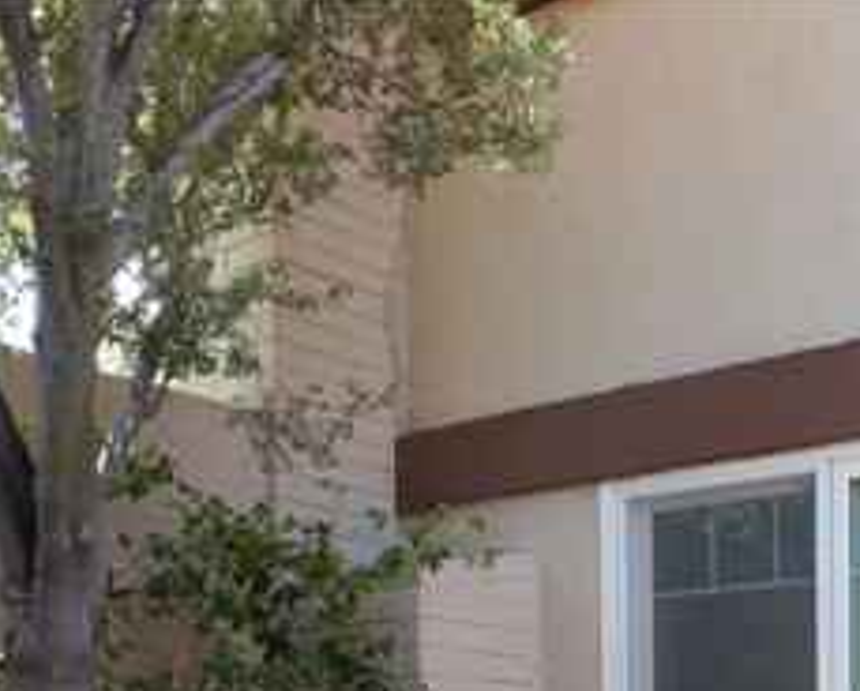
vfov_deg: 26.4
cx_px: 894
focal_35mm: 49
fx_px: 1249
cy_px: 894
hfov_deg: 34.0
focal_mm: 9
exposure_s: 1/40
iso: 320
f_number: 11
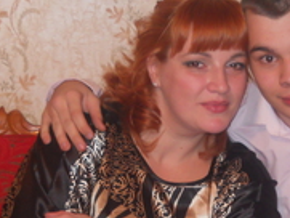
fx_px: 855
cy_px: 139
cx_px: 211
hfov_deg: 19.1
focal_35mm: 102
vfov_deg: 14.5
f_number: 3.1
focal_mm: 6.72
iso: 200
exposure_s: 1/30
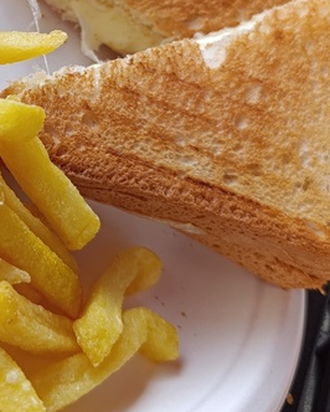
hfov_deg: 23.2
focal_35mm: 62
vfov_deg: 29.4
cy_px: 50
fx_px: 756
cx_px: -26
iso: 100
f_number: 1.6
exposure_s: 1/100
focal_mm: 6.14
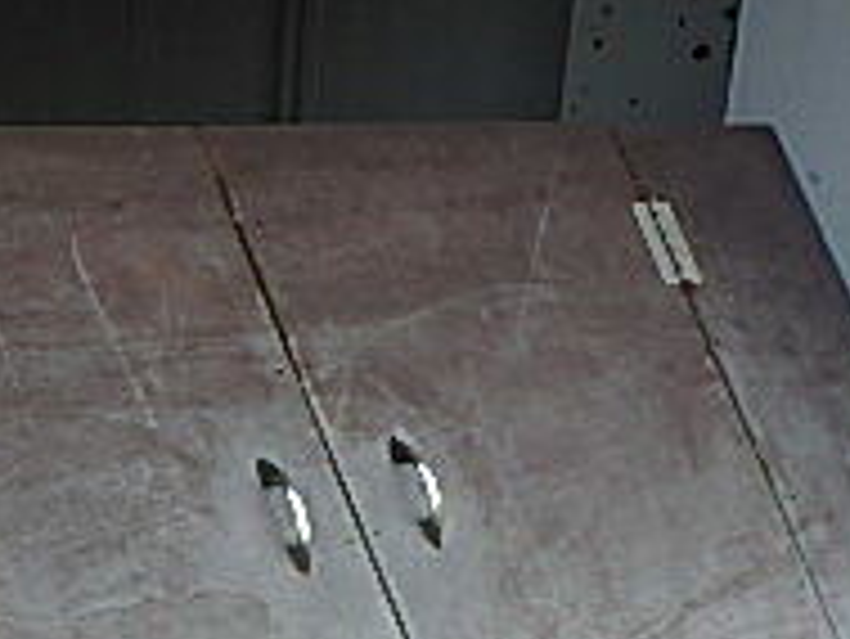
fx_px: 1745
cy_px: 927
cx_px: -22
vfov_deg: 18.6
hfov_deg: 25.8
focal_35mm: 71
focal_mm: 3.7
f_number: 3.5
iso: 125
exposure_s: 1/400
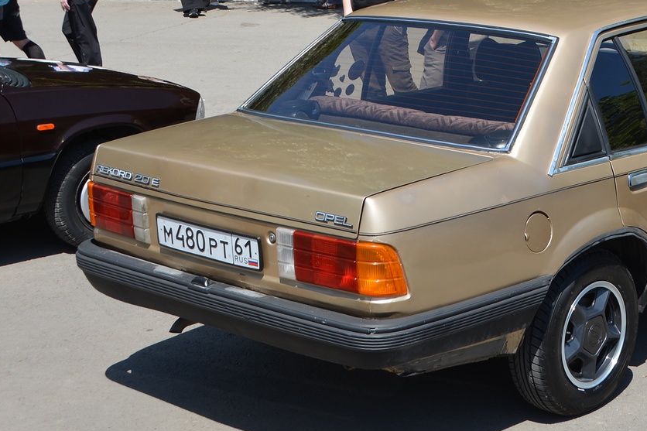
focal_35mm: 70
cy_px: 108
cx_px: 538
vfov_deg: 19.3
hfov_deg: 28.1
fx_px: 1258
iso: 140
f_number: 8
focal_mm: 26
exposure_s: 1/250
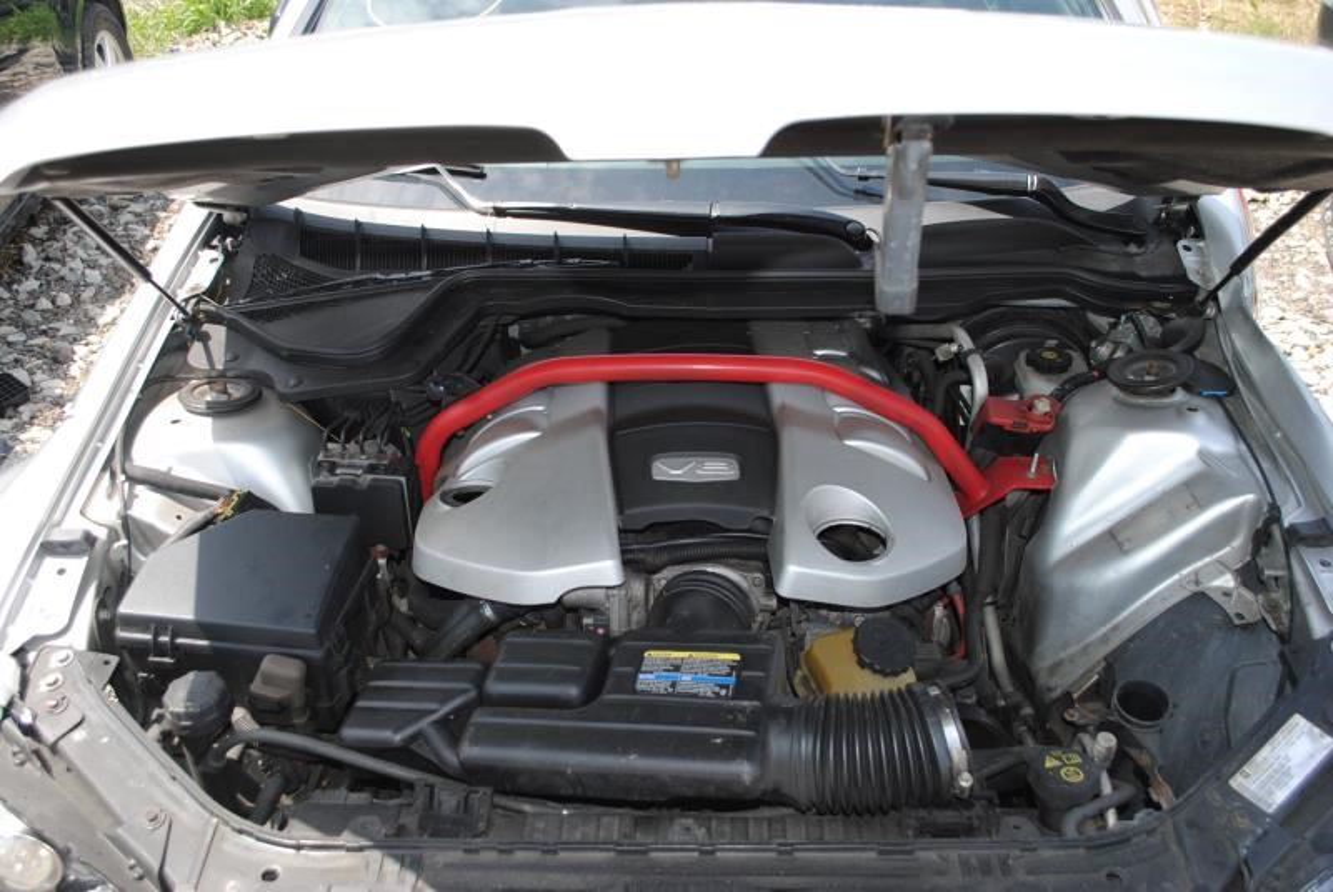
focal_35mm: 33
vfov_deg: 40.0
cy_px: 446
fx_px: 1223
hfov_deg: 57.2
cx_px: 666
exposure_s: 1/200
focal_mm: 22
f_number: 5
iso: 100
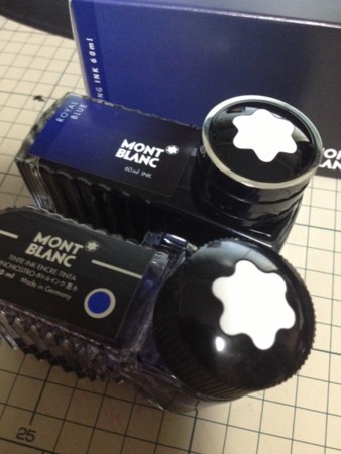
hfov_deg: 40.7
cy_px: 227
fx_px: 459
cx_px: 170
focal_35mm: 35
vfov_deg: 52.6
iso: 400
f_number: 2.4
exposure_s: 1/15
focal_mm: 4.28
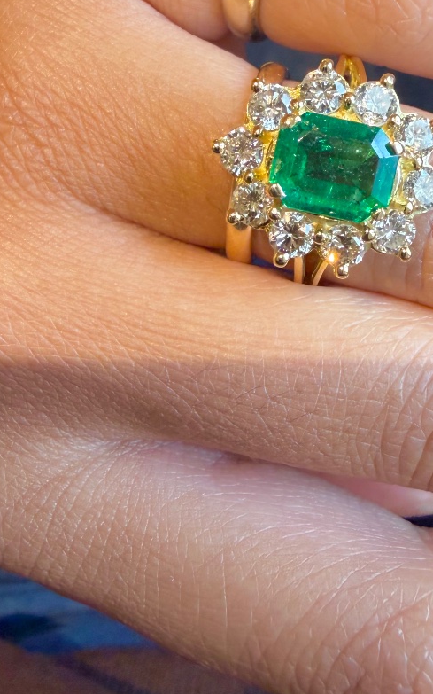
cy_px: 279
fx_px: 737
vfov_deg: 50.1
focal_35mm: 39
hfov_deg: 32.6
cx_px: 265
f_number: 2.2
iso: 250
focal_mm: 2.22
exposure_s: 1/50
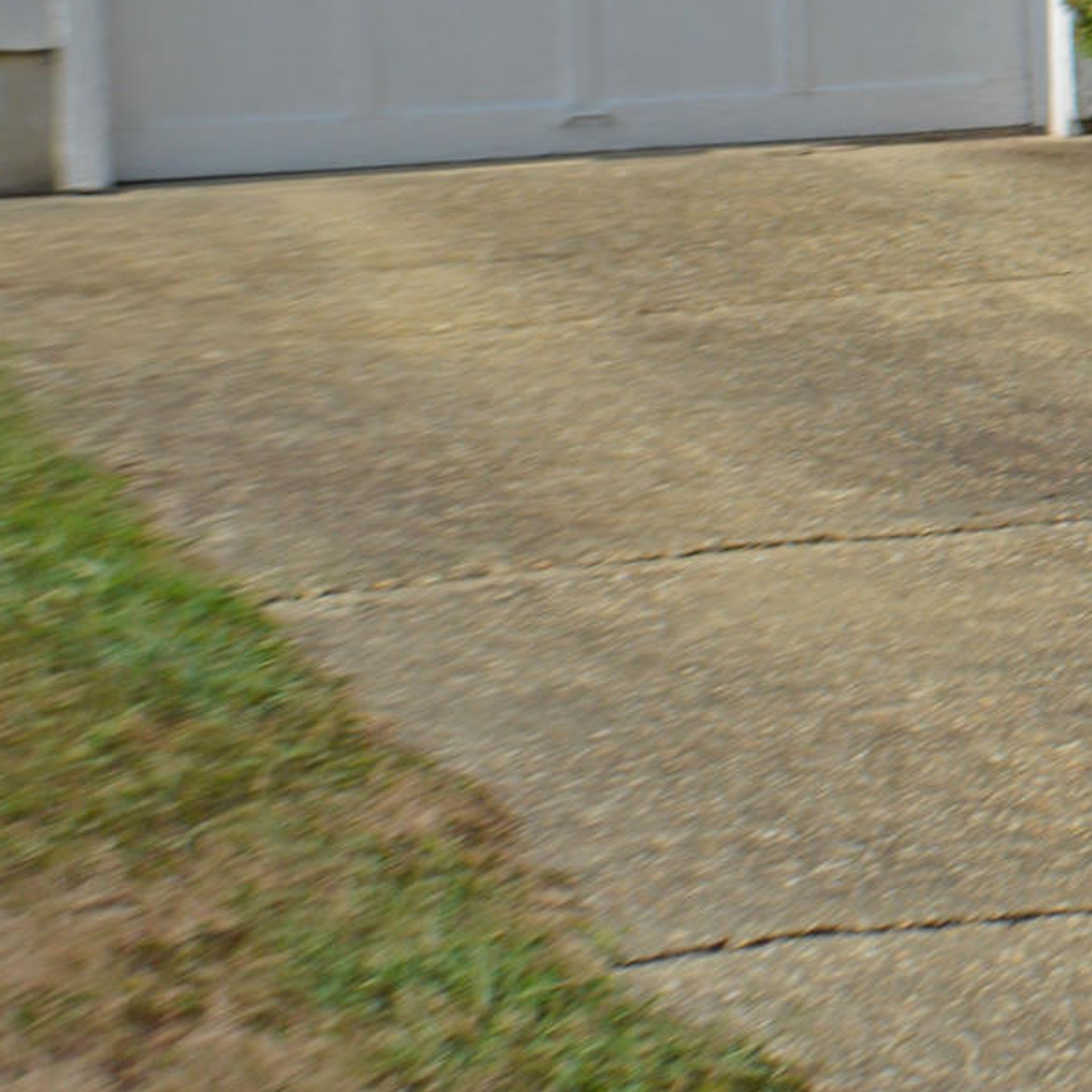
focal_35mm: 154
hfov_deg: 10.1
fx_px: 5496
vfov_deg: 11.0
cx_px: 2468
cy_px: -395
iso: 100
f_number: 4
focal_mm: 24
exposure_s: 1/1600
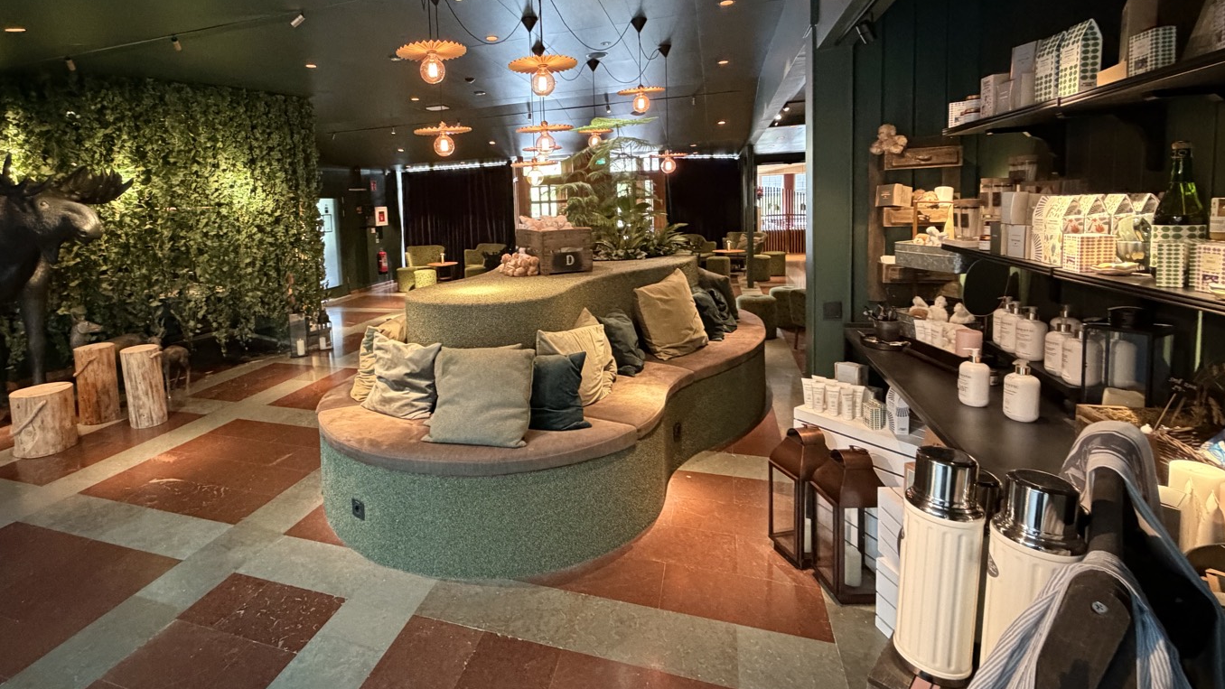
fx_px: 585
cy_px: 256
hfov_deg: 91.8
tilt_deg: -5.9
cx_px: 506
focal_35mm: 18
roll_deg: +2.8
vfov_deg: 60.2
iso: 1000
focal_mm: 2.22
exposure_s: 1/33
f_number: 2.2
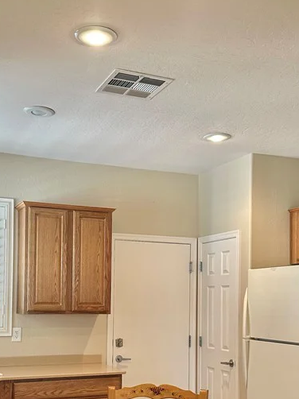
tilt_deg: +2.3
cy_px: 282
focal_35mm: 49
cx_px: 141
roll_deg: -0.9
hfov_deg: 29.6
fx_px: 565
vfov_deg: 38.3
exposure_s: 1/120
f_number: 1.78
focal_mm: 6.86
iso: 200
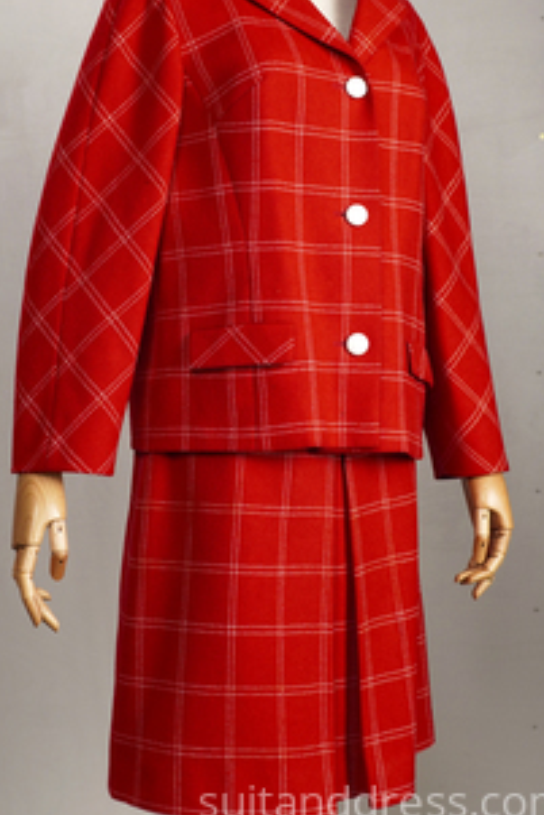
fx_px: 1404
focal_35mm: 62
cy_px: 343
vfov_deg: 32.3
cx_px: 261
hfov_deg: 21.9
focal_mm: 32
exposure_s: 1/100
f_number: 4.5
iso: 400
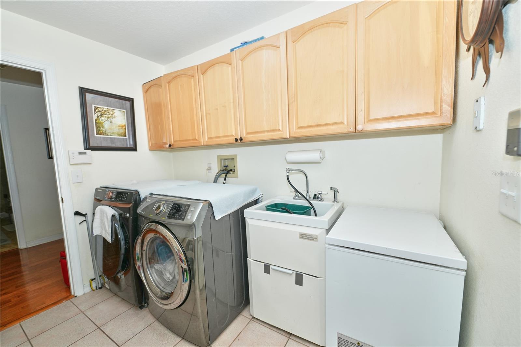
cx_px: 260
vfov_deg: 81.2
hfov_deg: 104.3
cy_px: 174
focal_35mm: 14
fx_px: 203
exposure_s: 1/200
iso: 400
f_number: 4
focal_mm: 14
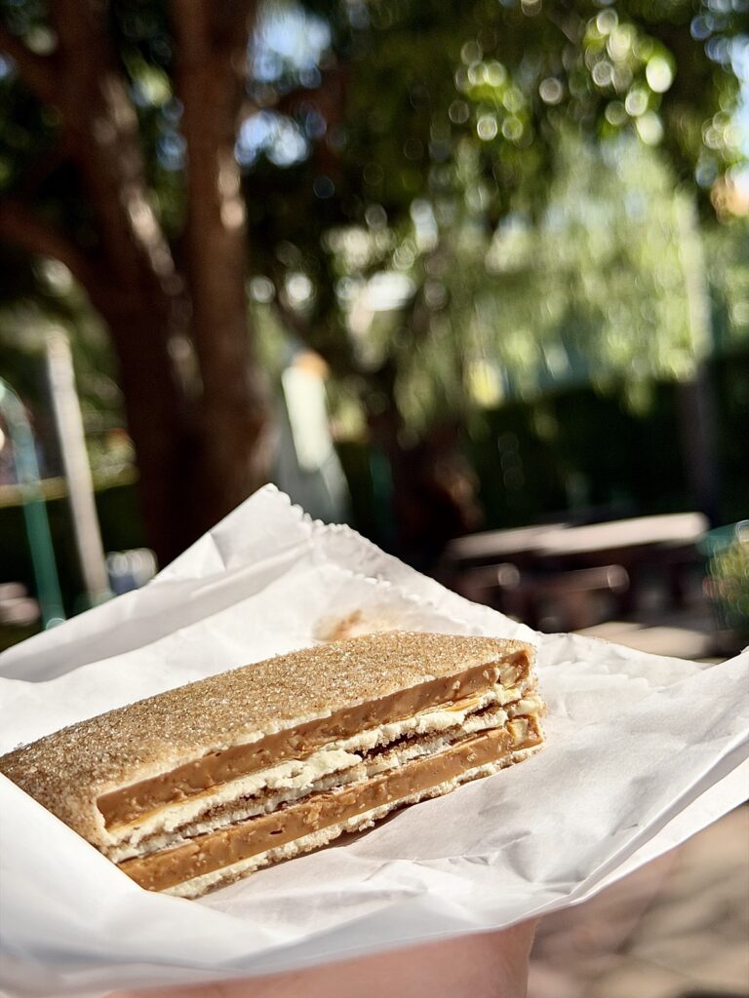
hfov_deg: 30.3
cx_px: 374
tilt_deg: -1.1
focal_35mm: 48
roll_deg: +9.4
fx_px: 1385
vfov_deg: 39.7
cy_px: 499
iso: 64
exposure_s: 1/2342
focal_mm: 6.76
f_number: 1.78
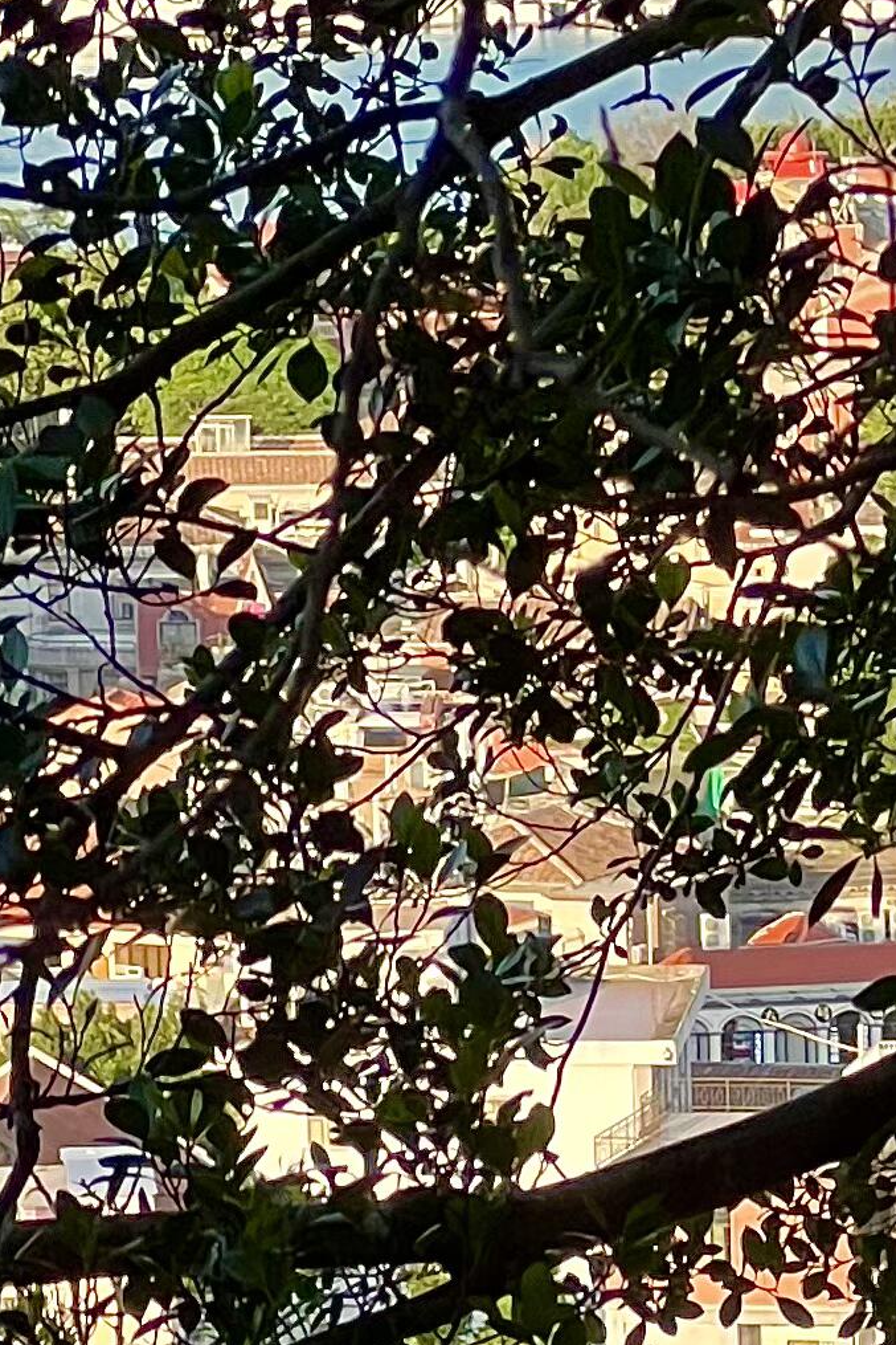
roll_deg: +0.7
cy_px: 1964
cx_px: 1972
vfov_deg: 6.4
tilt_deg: -12.7
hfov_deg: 4.3
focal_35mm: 318
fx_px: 11867
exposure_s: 1/150
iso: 32
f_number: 2.8
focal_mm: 9
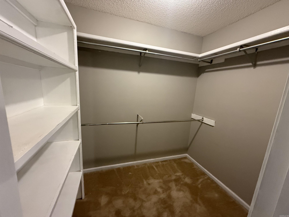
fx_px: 117
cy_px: 108
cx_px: 144
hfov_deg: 102.1
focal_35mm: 14
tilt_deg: -10.1
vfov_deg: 85.7
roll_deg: -2.8
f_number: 2.2
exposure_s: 1/60
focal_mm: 2.22
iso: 640
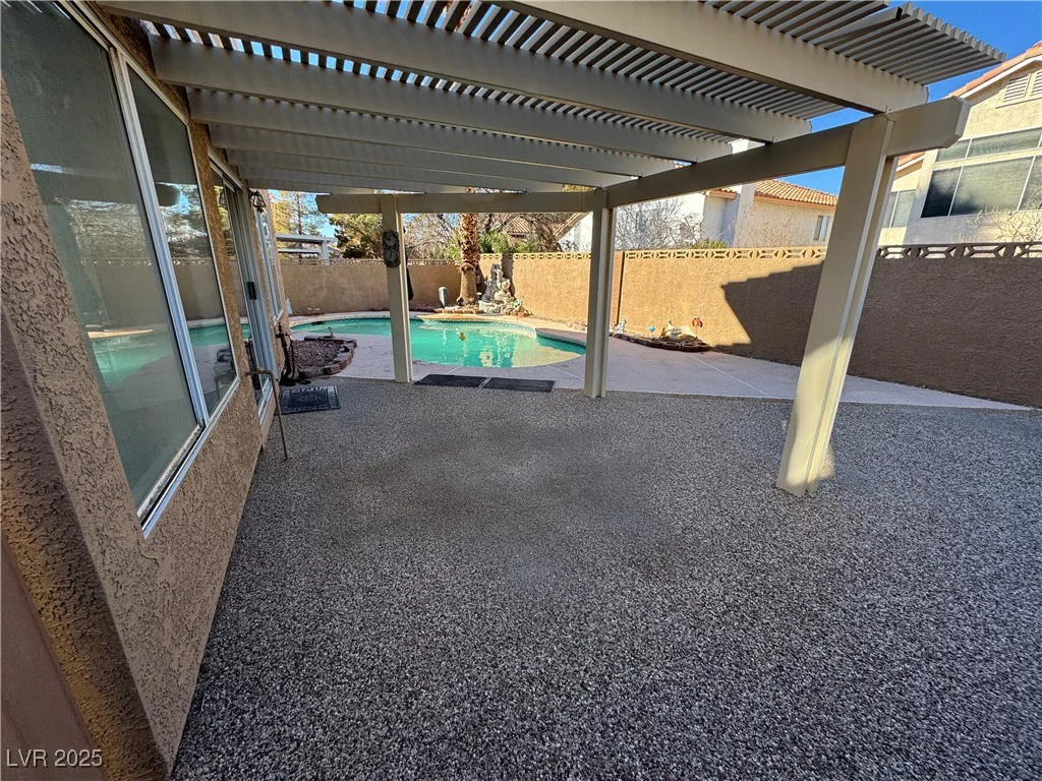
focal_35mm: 14
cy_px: 390
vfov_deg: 85.7
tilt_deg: -17.6
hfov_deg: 102.1
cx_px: 521
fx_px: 421
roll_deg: -1.0
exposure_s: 1/548
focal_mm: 2.22
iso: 40
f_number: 2.2
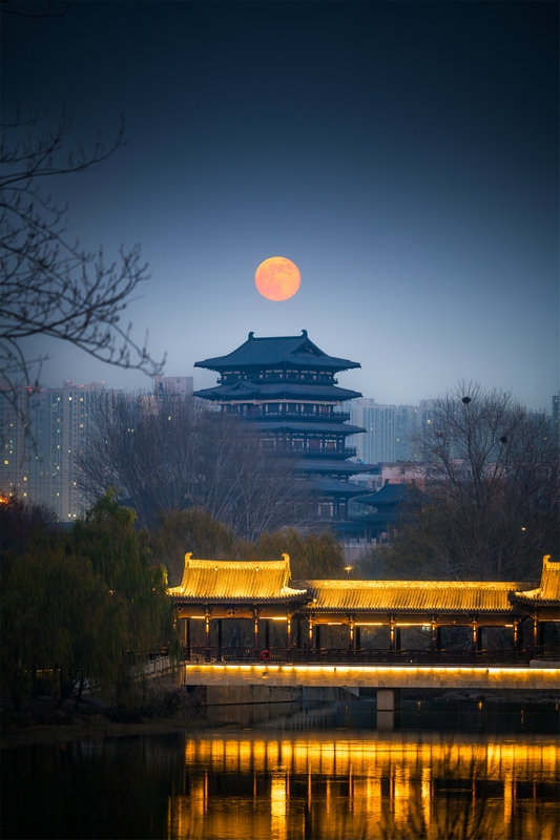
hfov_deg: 6.9
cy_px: 420
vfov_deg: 10.3
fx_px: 4668
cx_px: 280
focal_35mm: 200
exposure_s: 1
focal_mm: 200
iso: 220
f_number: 4
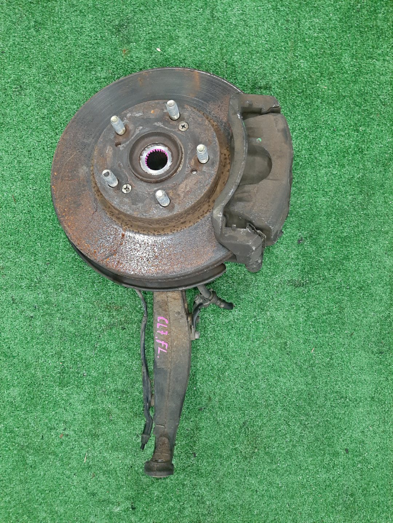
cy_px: 262
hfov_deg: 53.1
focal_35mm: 26
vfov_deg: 67.3
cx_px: 196
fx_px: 394
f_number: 1.7
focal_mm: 3.93
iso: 197
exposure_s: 1/33
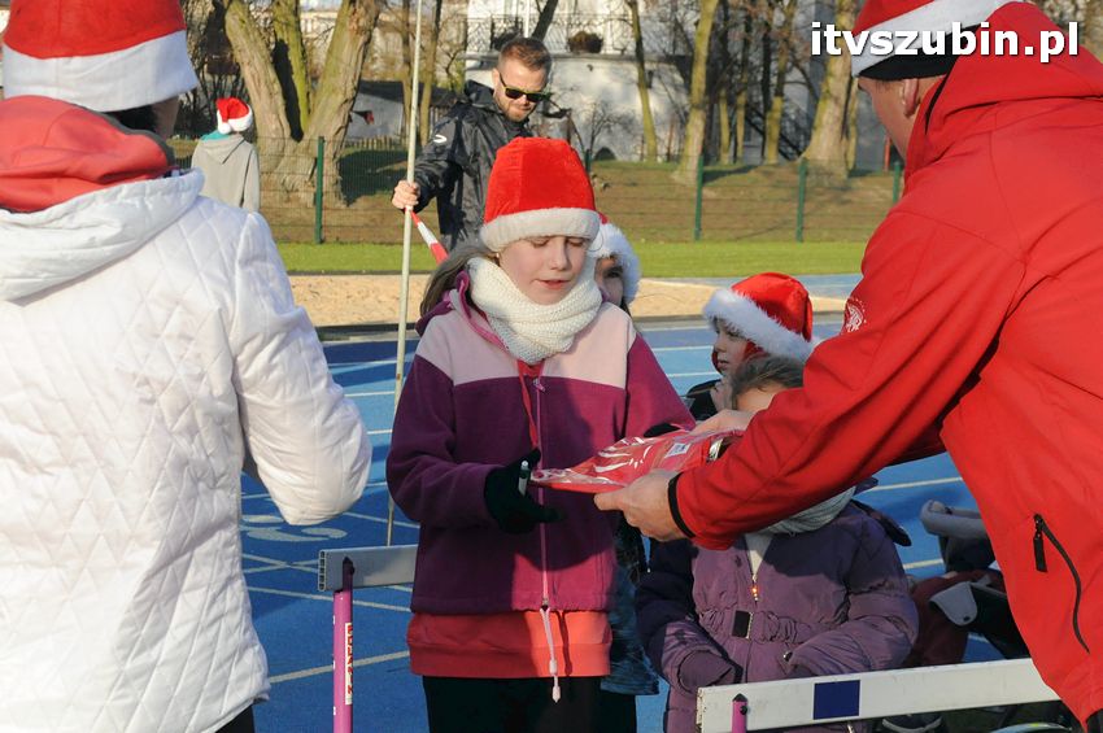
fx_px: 2663
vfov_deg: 15.7
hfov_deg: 23.4
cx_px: 552
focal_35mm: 87
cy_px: 366
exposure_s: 1/2000
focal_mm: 58
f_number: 11
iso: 2000
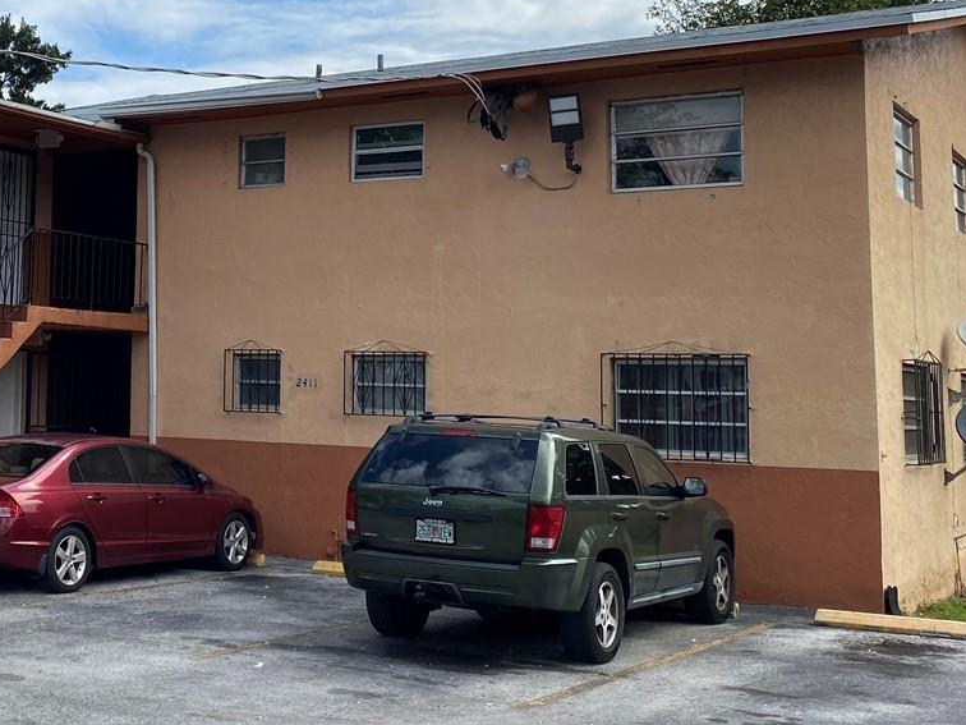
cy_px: 246
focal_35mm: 55
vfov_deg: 26.4
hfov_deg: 33.5
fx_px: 1535
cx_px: 143
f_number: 1.8
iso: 32
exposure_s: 1/3300
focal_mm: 4.25
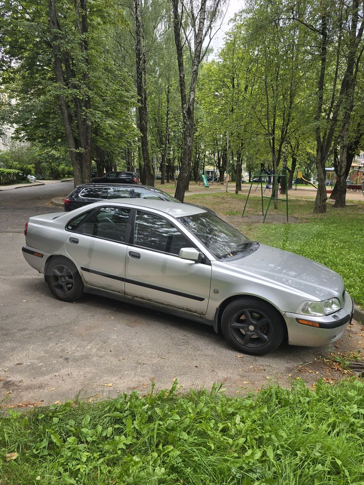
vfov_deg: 73.9
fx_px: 322
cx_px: 182
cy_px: 242
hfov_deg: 58.9
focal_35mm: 23
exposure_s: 1/180
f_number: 1.7
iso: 16
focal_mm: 6.3
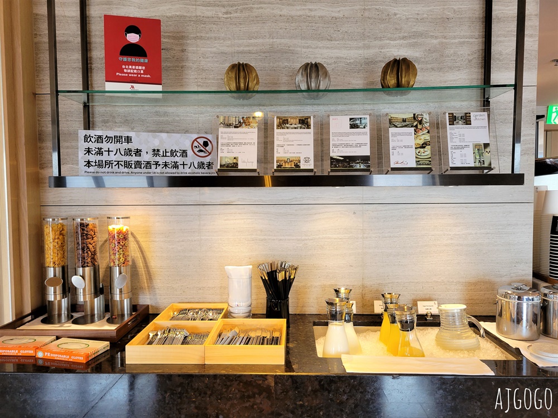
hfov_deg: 67.3
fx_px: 419
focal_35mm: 26
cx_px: 279
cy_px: 209
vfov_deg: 53.1
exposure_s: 1/60
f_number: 1.8
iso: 200
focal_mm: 5.4
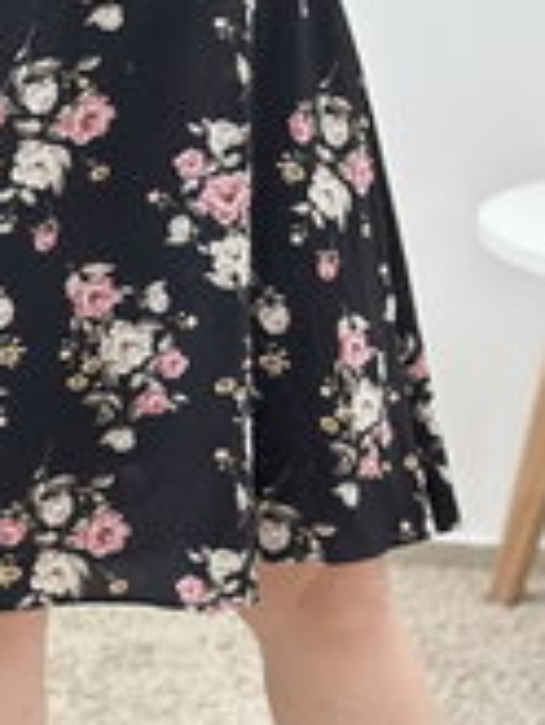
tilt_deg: -22.2
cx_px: 92
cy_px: 108
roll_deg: -2.8
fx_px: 3250
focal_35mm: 155
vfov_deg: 12.7
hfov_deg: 9.6
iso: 250
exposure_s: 1/60
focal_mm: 6.86
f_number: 1.78
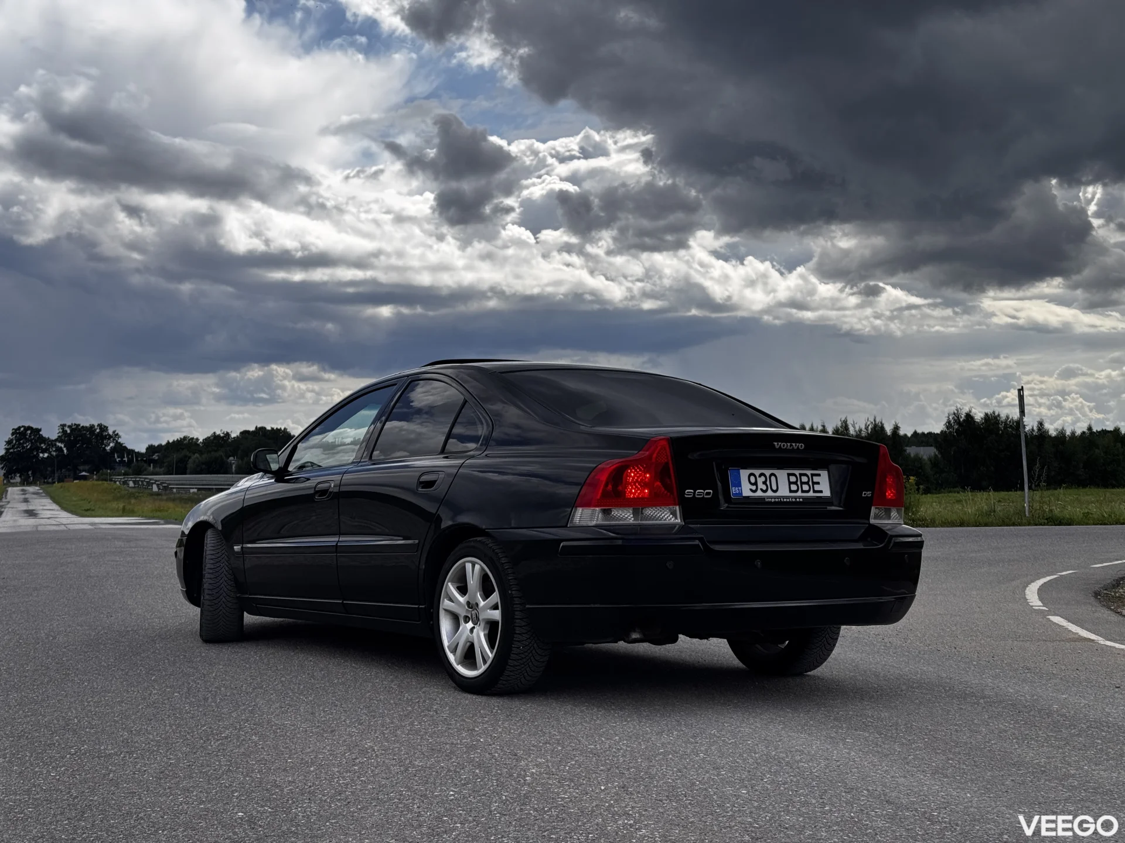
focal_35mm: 48
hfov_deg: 39.7
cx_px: 562
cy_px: 422
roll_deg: +1.0
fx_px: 1560
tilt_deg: +1.7
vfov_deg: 30.3
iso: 64
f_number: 1.78
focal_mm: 6.76
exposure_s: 1/3425
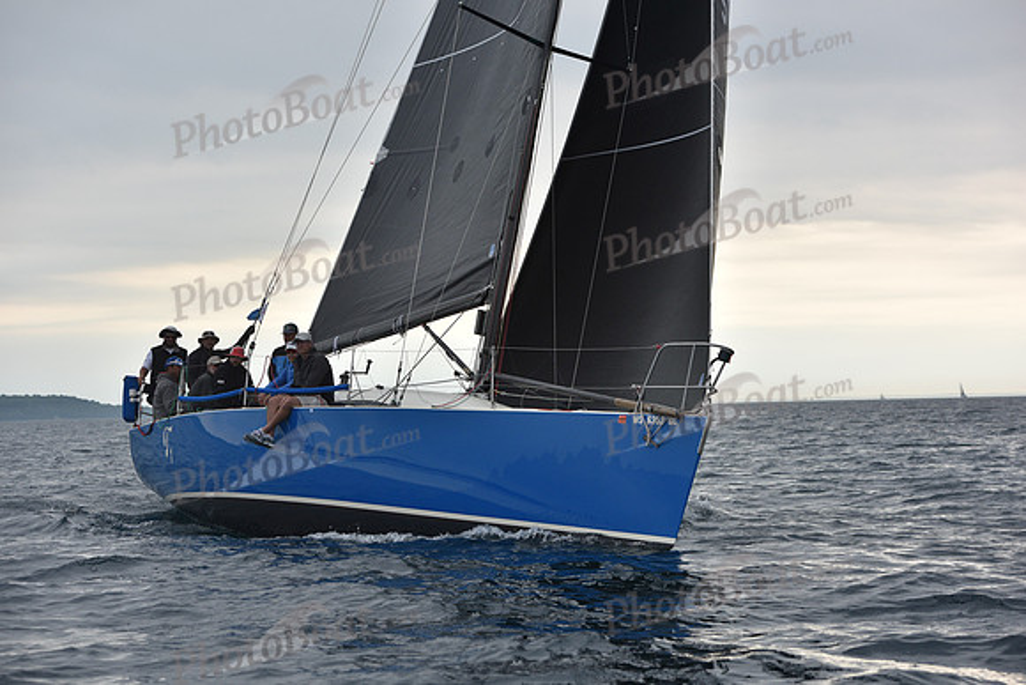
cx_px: 513
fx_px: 2423
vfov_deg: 16.1
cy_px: 342
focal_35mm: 85
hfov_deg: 23.9
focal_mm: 85
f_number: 5
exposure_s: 1/800
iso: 400
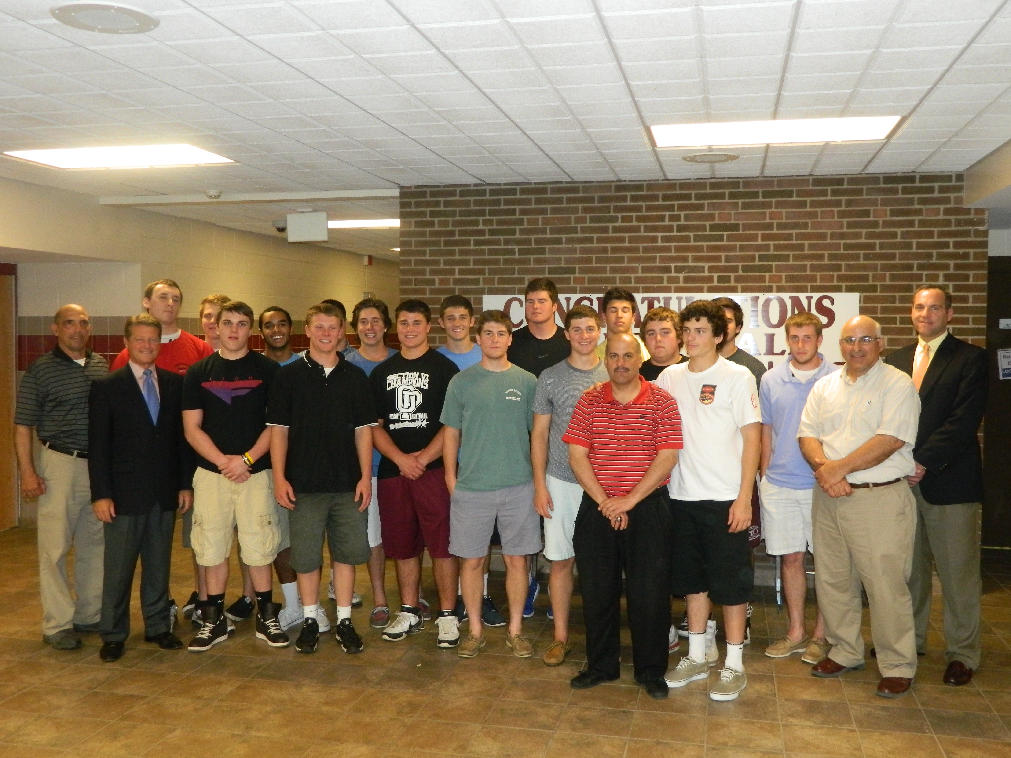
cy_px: 379
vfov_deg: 40.7
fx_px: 1022
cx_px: 506
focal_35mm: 35
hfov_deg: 52.6
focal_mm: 6.2
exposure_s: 1/40
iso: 400
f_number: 3.3
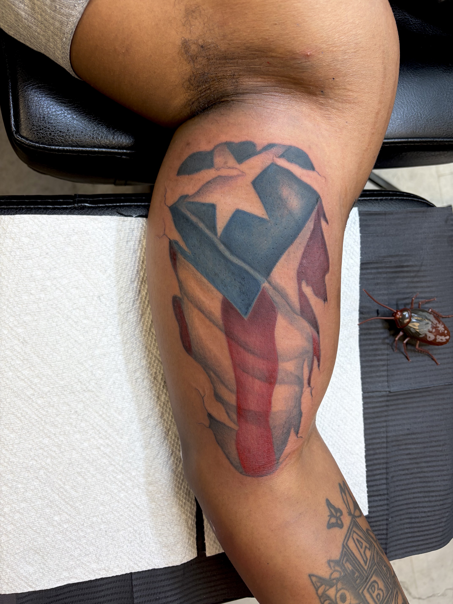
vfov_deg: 67.3
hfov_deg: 53.1
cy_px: 302
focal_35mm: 26
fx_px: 454
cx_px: 226
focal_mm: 5.96
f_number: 1.6
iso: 80
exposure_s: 1/120
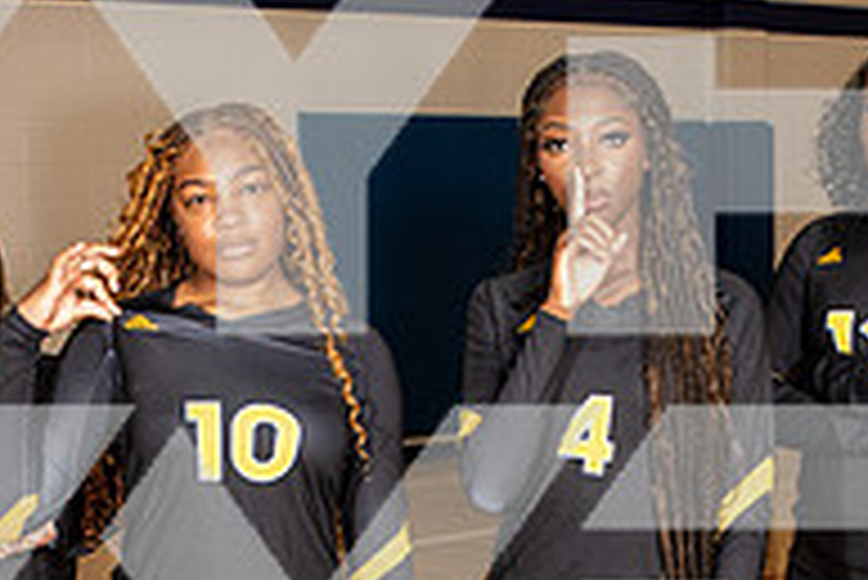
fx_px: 2533
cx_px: 495
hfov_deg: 19.4
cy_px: 645
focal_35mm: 105
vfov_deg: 12.8
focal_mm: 35
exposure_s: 1/250
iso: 320
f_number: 7.1
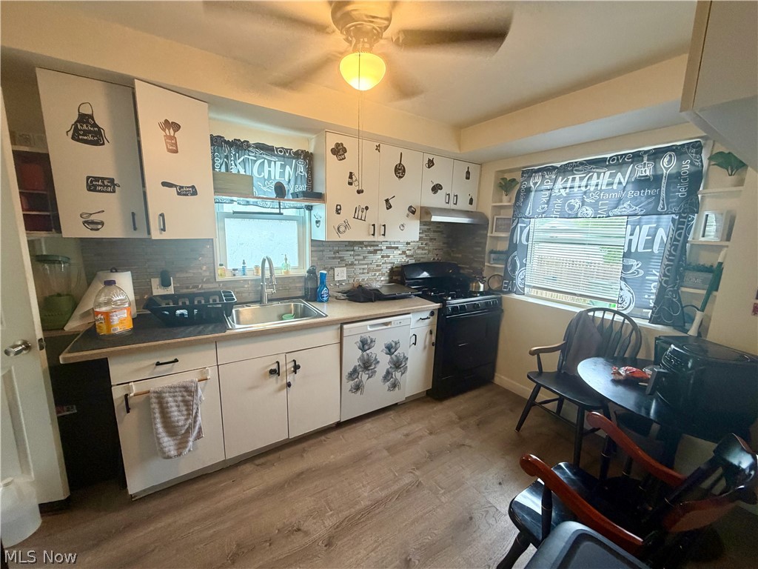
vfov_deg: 85.7
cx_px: 379
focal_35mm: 14
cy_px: 284
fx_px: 307
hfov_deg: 102.1
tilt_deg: -8.5
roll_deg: -0.7
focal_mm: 2.22
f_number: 2.2
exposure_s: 1/60
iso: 320
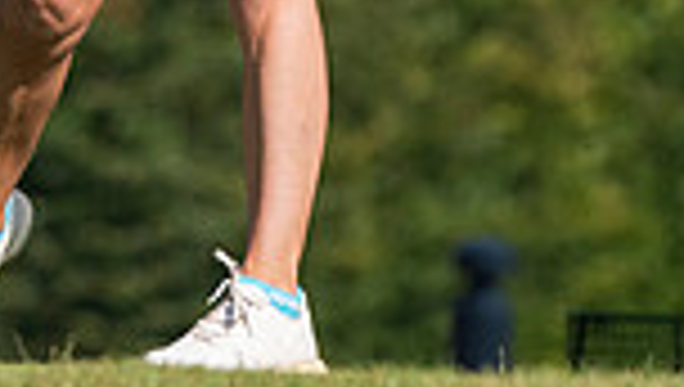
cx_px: 418
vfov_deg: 0.7
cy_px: -389
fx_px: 31512
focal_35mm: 1735
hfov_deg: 1.2
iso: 400
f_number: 5.6
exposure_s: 1/2500
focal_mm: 290
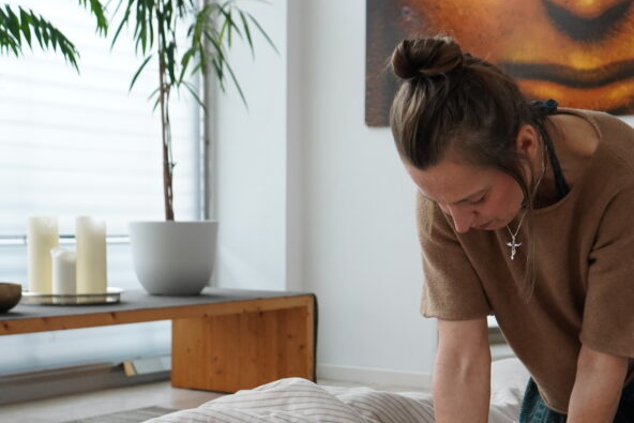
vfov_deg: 21.0
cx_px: 377
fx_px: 1127
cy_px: 327
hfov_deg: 31.3
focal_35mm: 64
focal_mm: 37
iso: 2500
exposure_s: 1/160
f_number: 4
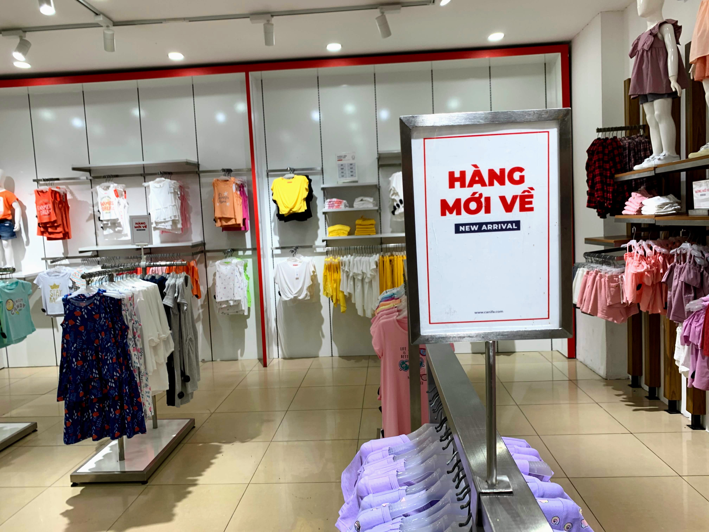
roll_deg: +2.3
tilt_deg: -4.6
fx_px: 533
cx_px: 354
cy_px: 266
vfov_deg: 53.1
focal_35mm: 26
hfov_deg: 67.3
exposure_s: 1/100
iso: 40
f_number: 1.8
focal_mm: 4.25
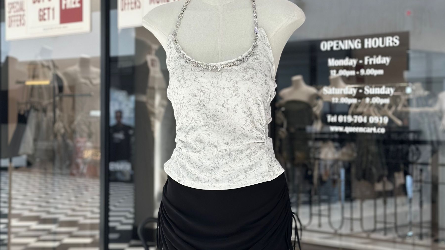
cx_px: 222
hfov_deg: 30.1
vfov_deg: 17.2
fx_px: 826
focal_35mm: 70
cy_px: 113
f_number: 1.78
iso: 125
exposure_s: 1/146
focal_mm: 6.86
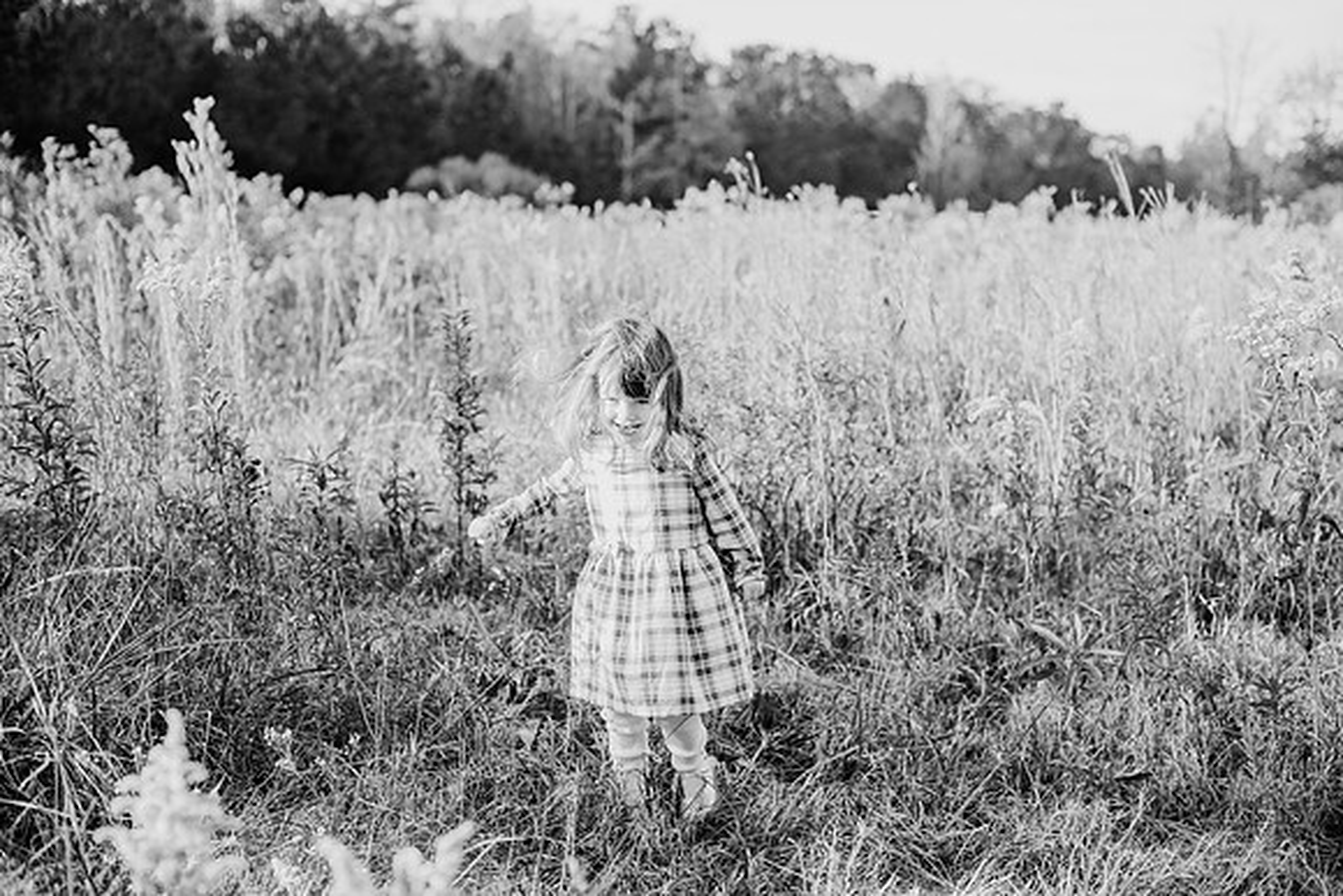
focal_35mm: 50
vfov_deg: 27.0
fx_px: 1866
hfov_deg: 39.6
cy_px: 448
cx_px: 672
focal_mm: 50
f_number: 2.8
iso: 500
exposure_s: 1/1000
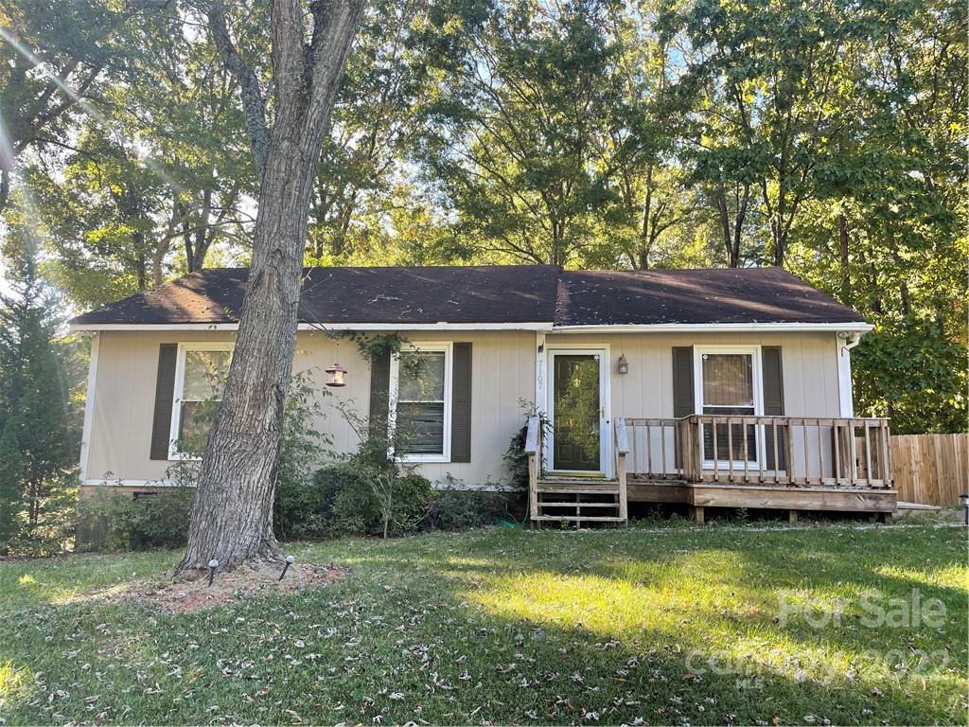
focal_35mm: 26
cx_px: 484
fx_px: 728
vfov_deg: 53.1
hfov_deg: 67.3
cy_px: 364
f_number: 1.6
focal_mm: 4.2
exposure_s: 1/222
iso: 32
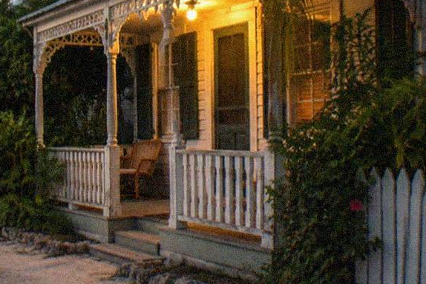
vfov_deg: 22.2
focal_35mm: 61
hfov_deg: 32.6
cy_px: 118
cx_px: 140
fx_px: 721
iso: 6400
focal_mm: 35
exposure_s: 1/125
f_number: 4.5
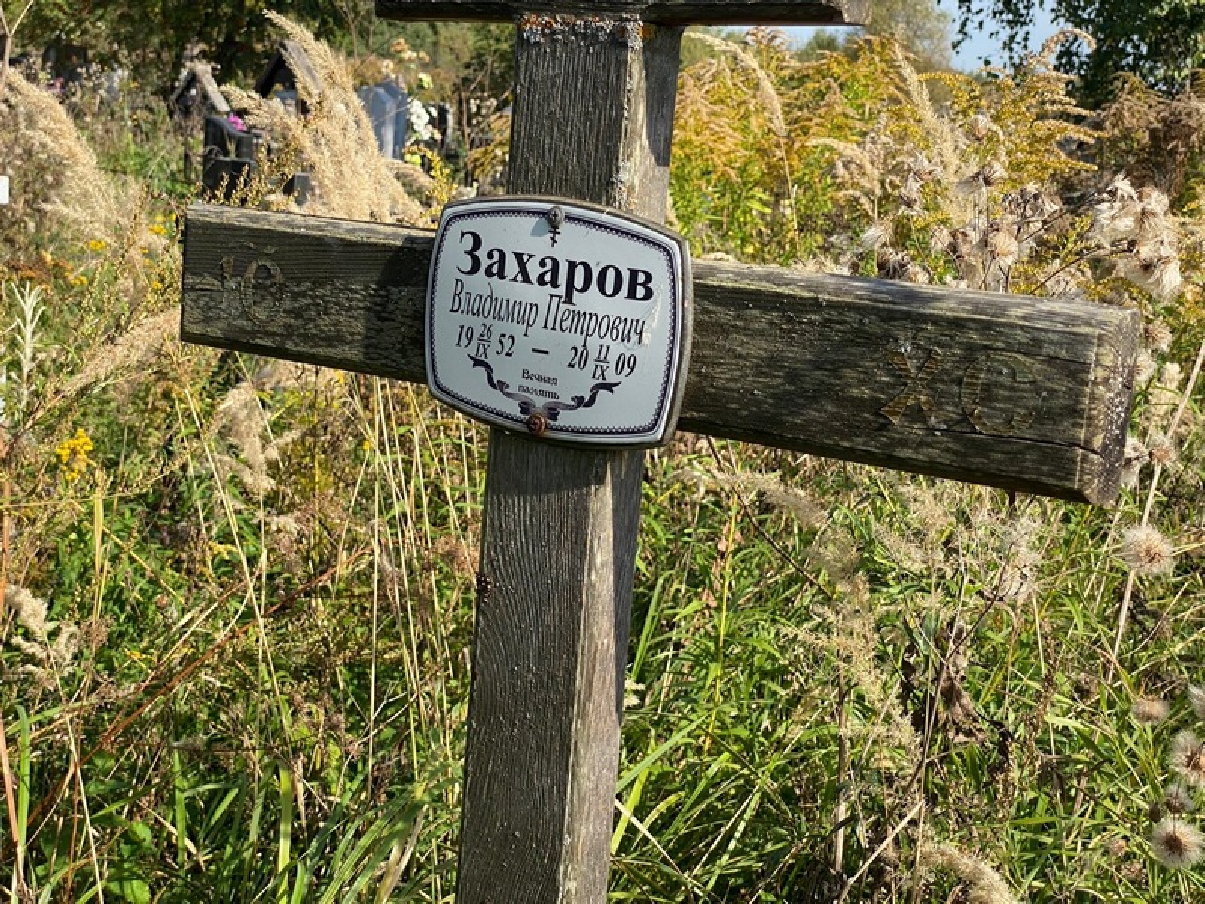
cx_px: 602
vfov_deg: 28.0
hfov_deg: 36.8
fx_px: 1810
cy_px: 452
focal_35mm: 52
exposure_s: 1/773
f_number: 2
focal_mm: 6
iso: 20
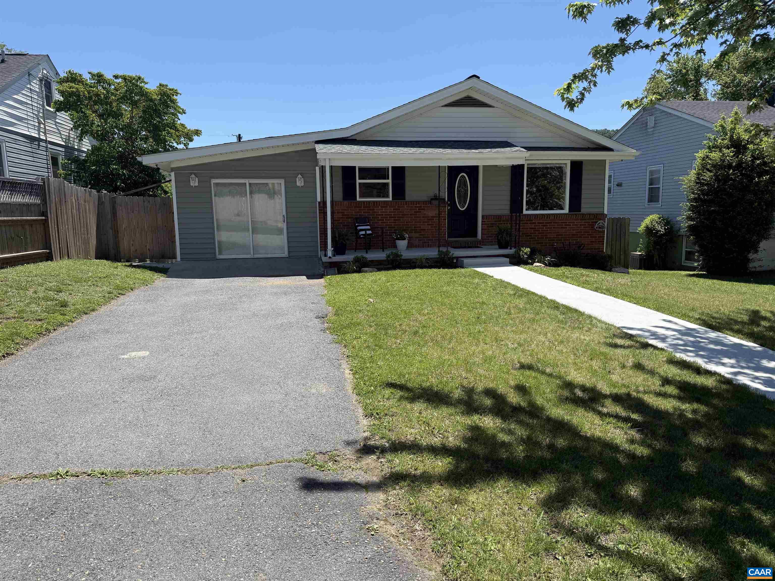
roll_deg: +1.5
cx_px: 388
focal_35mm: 24
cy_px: 290
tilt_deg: -7.6
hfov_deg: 71.6
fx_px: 537
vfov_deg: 56.8
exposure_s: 1/3425
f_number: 1.78
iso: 80
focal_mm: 6.76
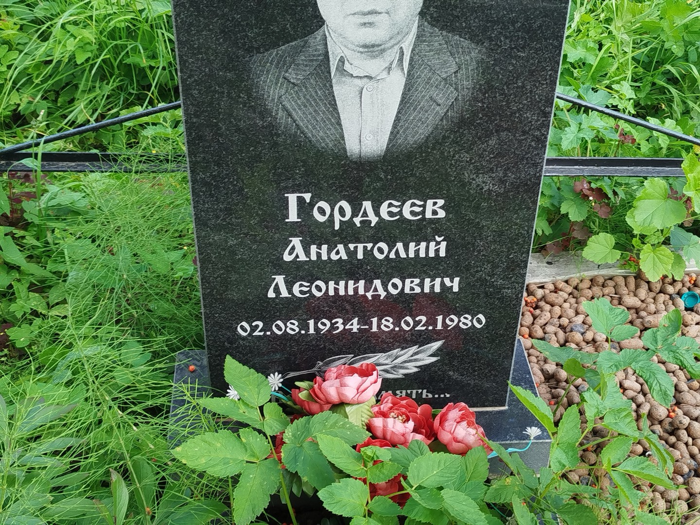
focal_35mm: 48
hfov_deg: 39.7
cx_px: 350
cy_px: 262
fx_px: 971
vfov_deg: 30.3
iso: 80
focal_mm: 5.31
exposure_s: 1/100
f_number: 1.7
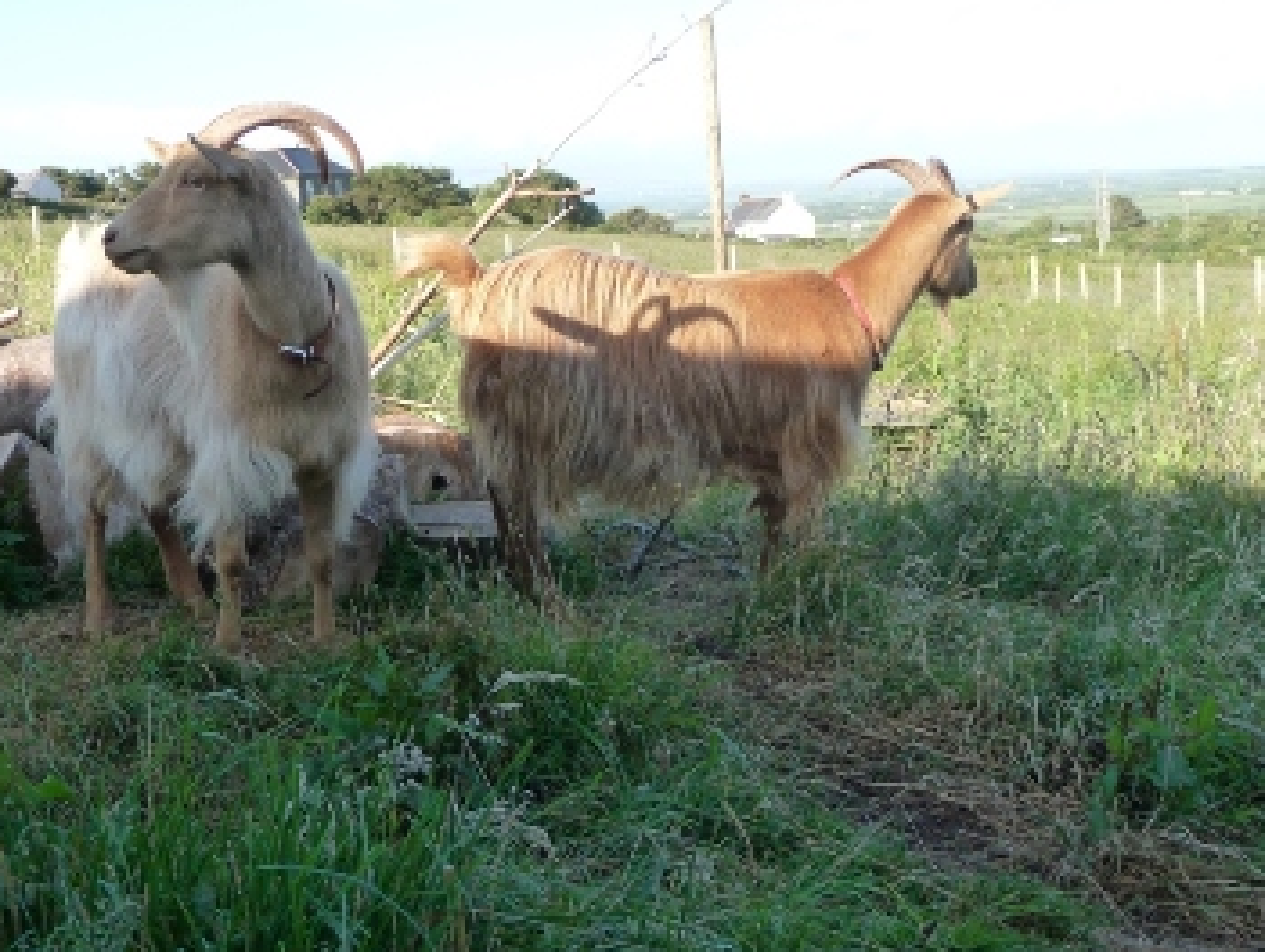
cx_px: 595
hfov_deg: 37.4
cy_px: 465
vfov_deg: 28.6
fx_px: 1866
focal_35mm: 51
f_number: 3.9
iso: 160
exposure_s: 1/320
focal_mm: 6.7
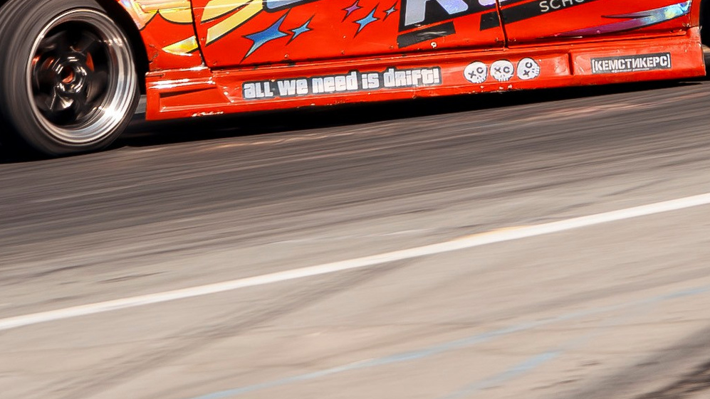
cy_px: -106
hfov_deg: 6.0
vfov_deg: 3.4
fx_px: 6797
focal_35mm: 361
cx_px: 421
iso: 100
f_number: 9
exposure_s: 1/125
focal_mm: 60
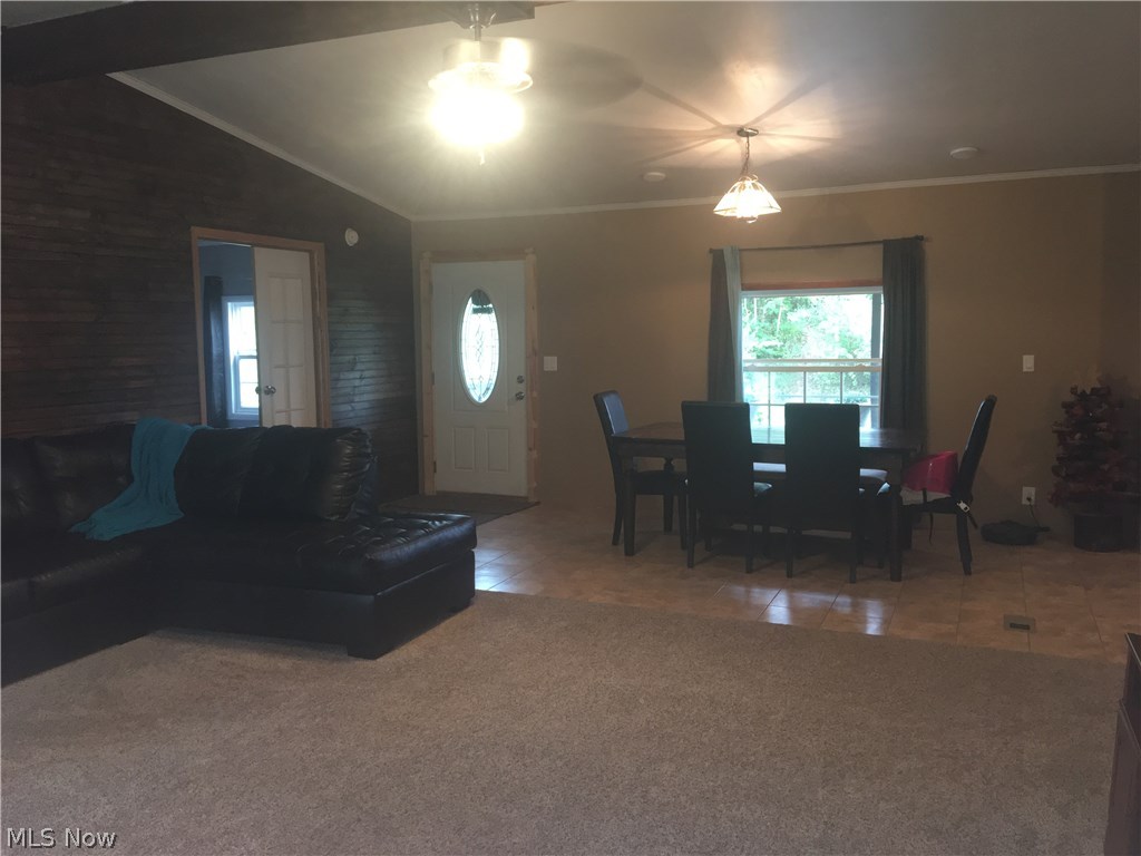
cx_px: 570
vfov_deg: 48.2
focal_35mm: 29
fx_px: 956
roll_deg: +0.9
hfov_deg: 61.7
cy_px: 428
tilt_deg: -5.4
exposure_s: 1/17
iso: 125
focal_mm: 4.15
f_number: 2.2
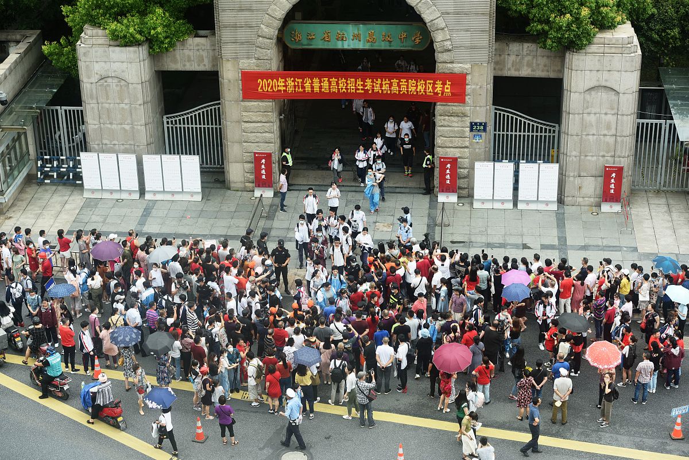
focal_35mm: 70
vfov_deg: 19.5
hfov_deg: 28.8
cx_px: 344
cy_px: 230
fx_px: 1340
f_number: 5.6
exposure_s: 1/200
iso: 64
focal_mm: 70
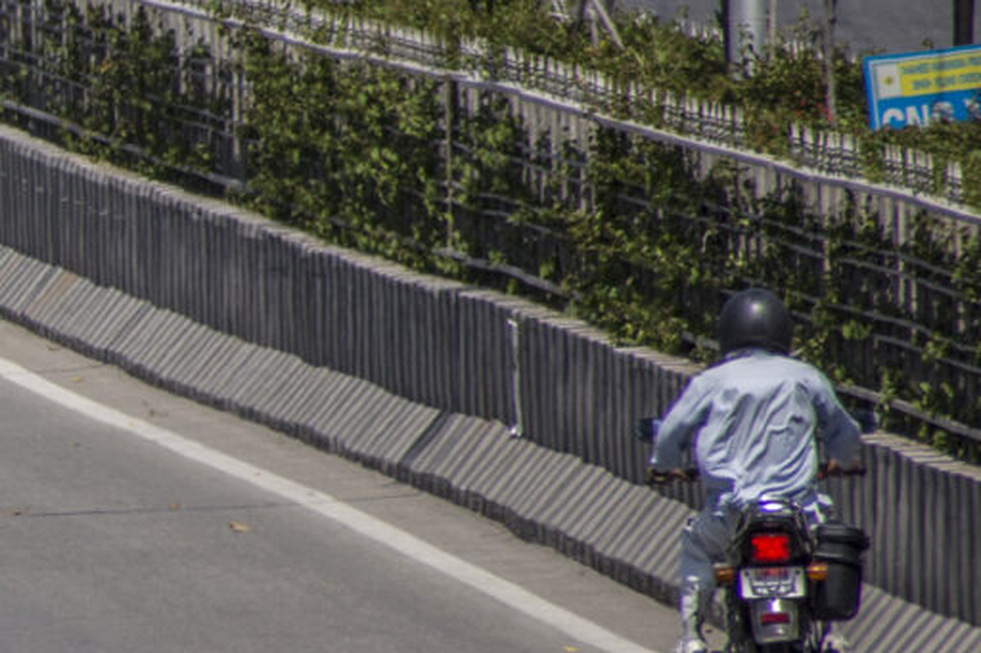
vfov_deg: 0.8
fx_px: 45518
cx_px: -786
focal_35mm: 1671
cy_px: 522
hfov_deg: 1.2
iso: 200
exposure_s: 1/640
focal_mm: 300
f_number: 7.1
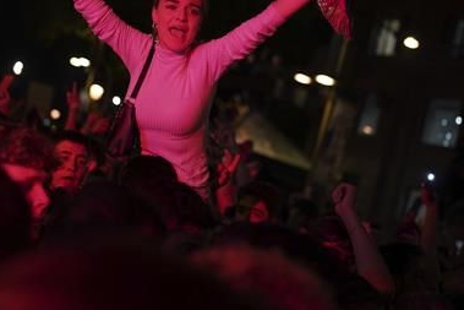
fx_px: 774
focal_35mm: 60
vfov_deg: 22.4
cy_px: 69
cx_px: 207
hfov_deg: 33.4
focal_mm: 35
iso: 640
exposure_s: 1/500
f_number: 1.4
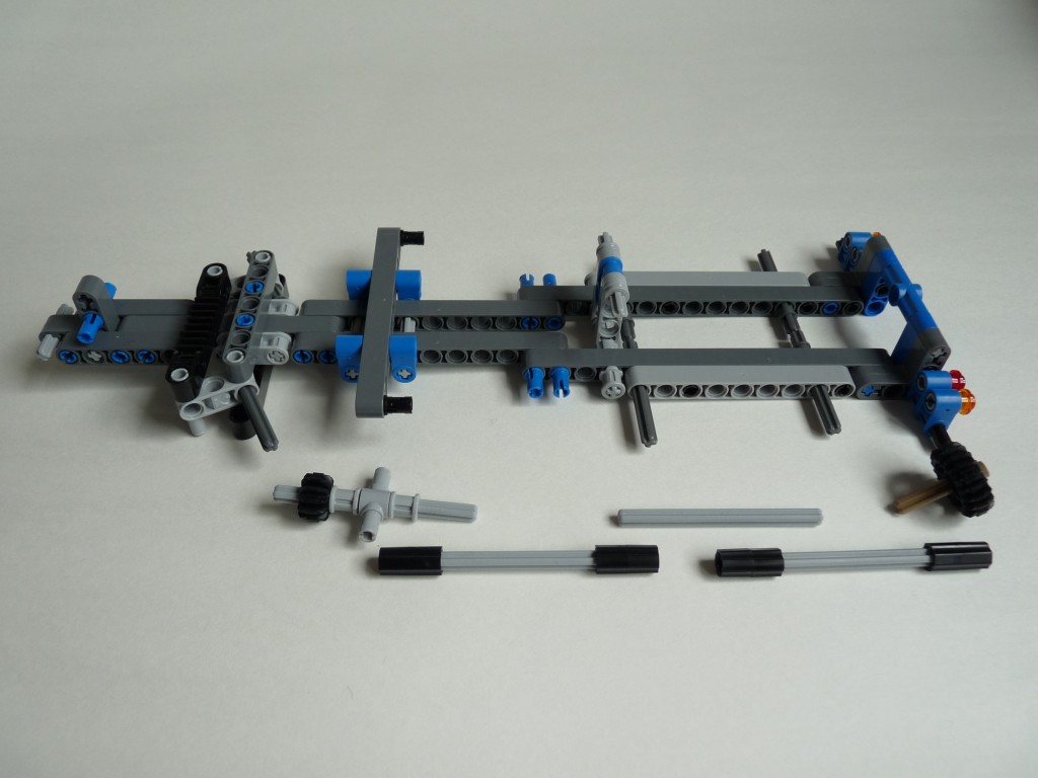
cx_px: 519
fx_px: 810
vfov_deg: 51.4
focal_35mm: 27
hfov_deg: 65.3
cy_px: 389
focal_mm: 4.8
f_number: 3.2
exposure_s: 1/125
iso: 100
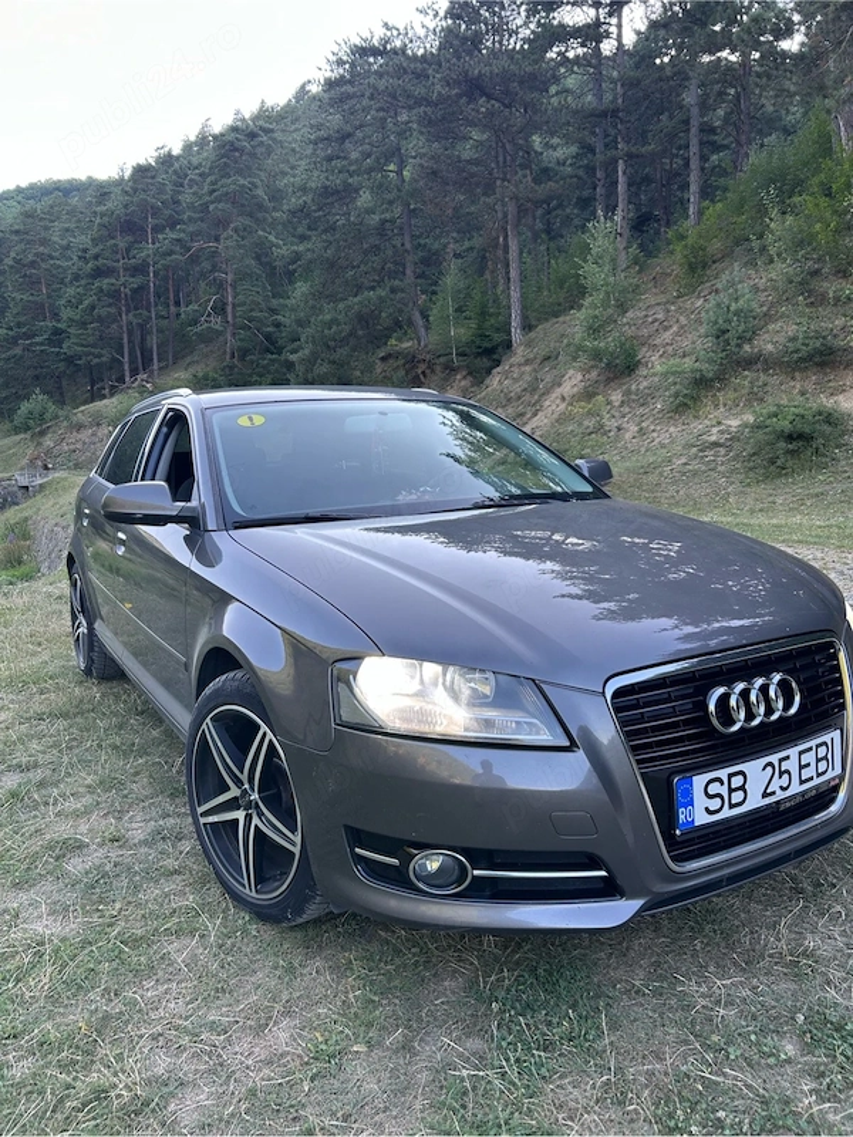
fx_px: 854
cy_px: 568
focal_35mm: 26
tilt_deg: -4.7
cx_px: 426
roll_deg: +1.6
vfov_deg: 67.3
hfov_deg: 53.1
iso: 40
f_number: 1.5
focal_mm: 5.7
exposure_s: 1/216
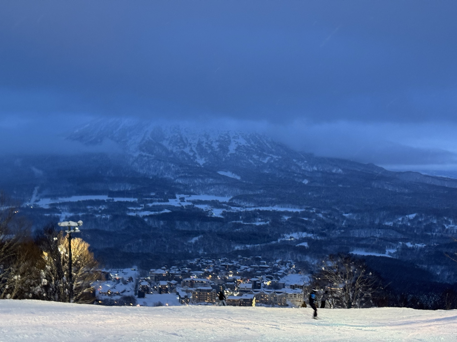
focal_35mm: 48
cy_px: 171
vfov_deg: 30.3
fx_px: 634
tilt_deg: -1.0
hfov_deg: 39.7
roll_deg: -0.5
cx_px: 228
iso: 250
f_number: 1.78
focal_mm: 6.76
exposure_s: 1/33
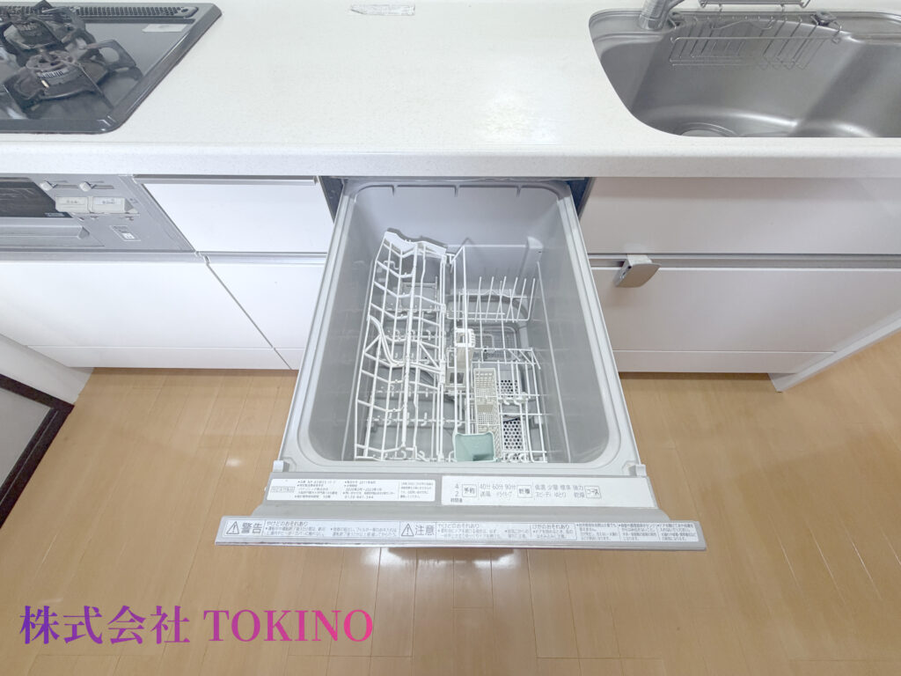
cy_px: 338
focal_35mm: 14
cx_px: 450
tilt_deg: -57.1
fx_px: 364
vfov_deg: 85.7
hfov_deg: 102.1
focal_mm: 2.22
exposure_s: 1/120
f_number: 2.2
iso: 250
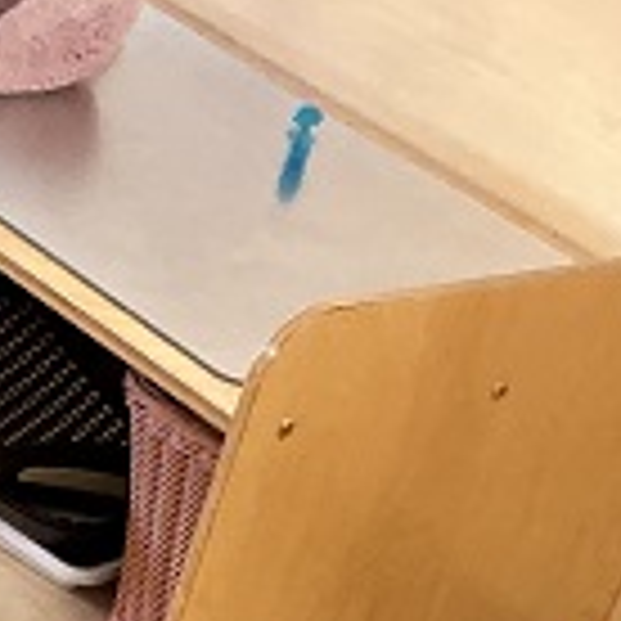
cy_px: 1467
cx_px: -477
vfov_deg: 11.7
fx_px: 2517
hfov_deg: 12.8
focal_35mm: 124
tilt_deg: -47.8
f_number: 1.8
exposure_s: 1/60
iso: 125
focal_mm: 3
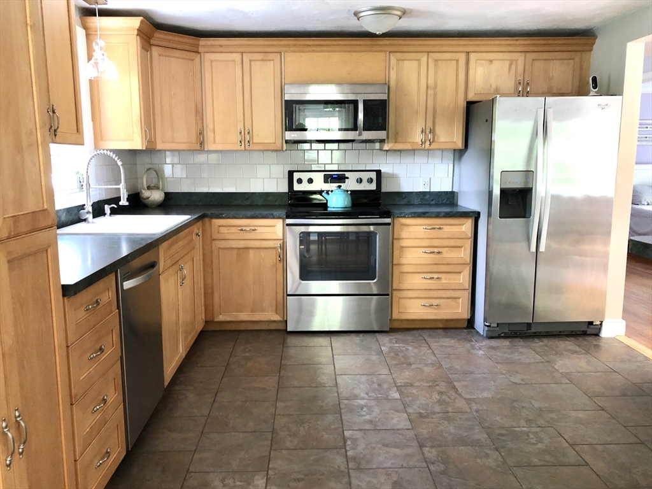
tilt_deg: -9.2
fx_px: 527
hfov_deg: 63.4
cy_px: 244
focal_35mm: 28
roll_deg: +1.9
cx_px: 326
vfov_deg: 49.7
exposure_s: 1/11
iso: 100
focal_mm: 4
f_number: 1.8
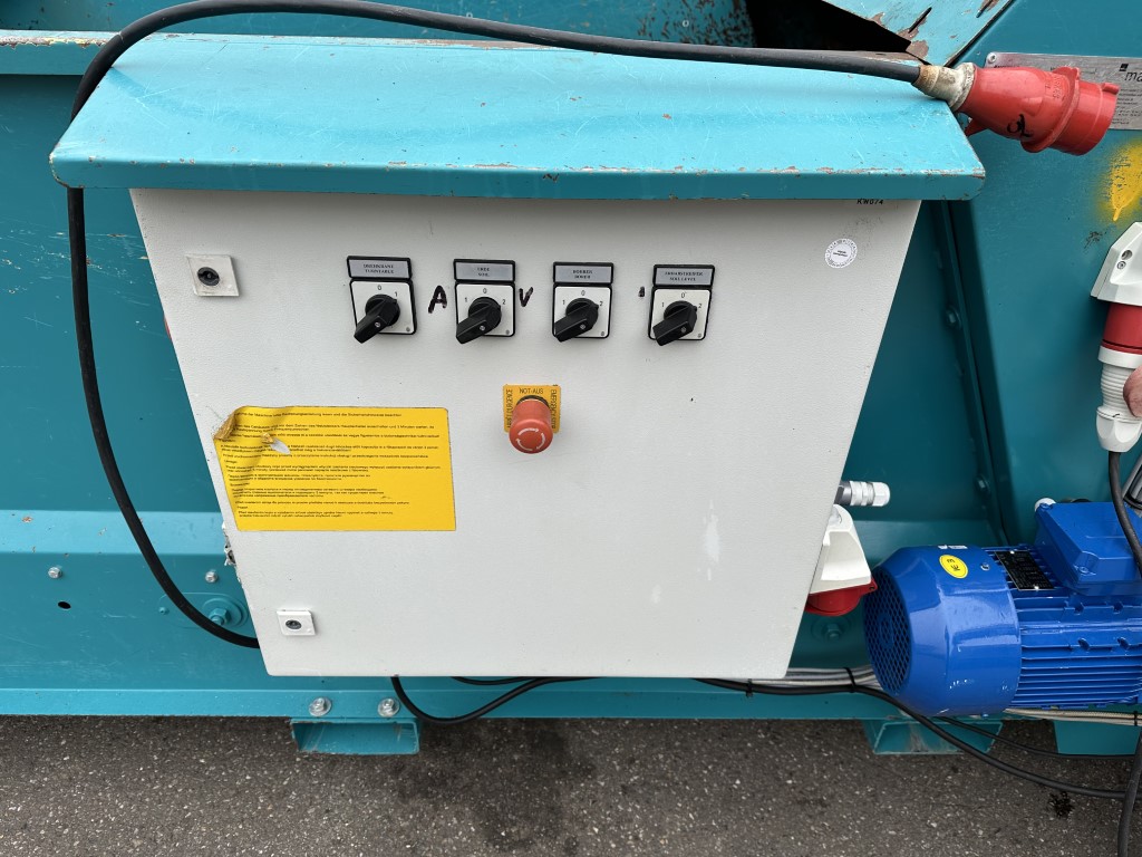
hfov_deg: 71.6
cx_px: 571
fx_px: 792
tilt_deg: -34.5
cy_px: 428
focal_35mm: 24
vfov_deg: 56.8
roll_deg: -1.8
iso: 80
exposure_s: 1/740
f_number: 1.78
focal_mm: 6.86
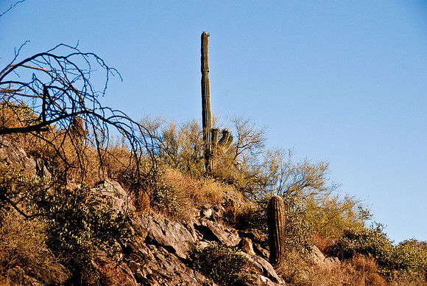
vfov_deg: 13.1
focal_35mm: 105
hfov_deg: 19.4
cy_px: 143
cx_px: 214
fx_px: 1247
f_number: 8
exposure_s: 1/400
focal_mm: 70
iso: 800
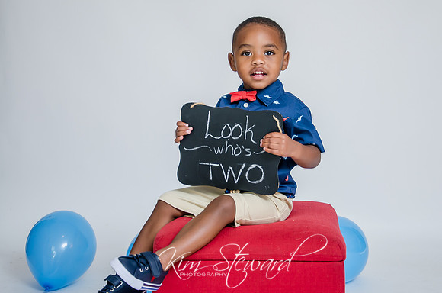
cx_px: 242
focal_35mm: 73
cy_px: 124
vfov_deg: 18.5
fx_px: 898
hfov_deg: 27.6
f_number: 4.8
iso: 100
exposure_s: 1/160
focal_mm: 42
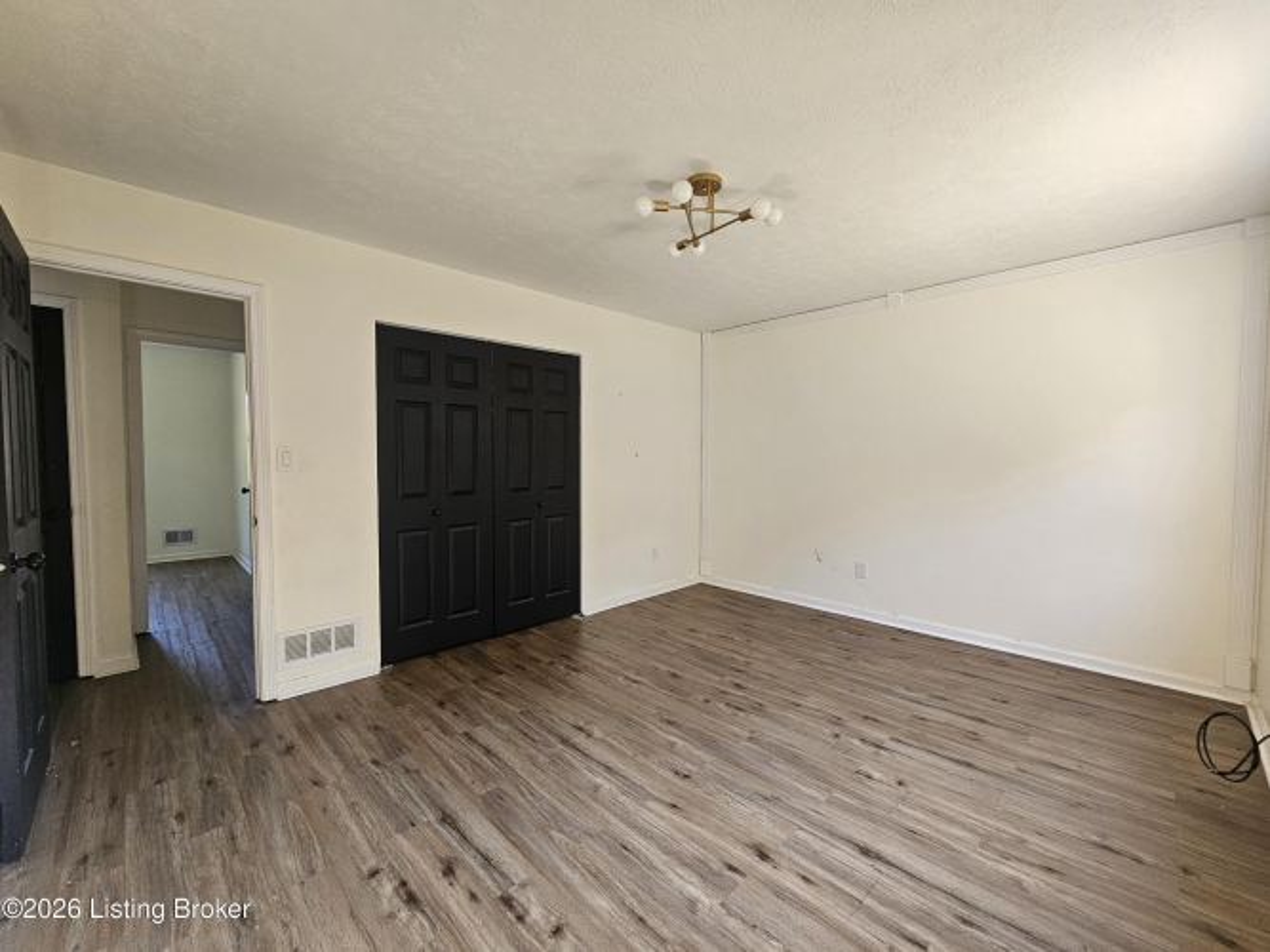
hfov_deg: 106.2
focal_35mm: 13
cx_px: 635
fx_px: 477
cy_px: 476
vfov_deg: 89.9
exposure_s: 1/60
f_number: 2.2
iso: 100
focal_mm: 2.2
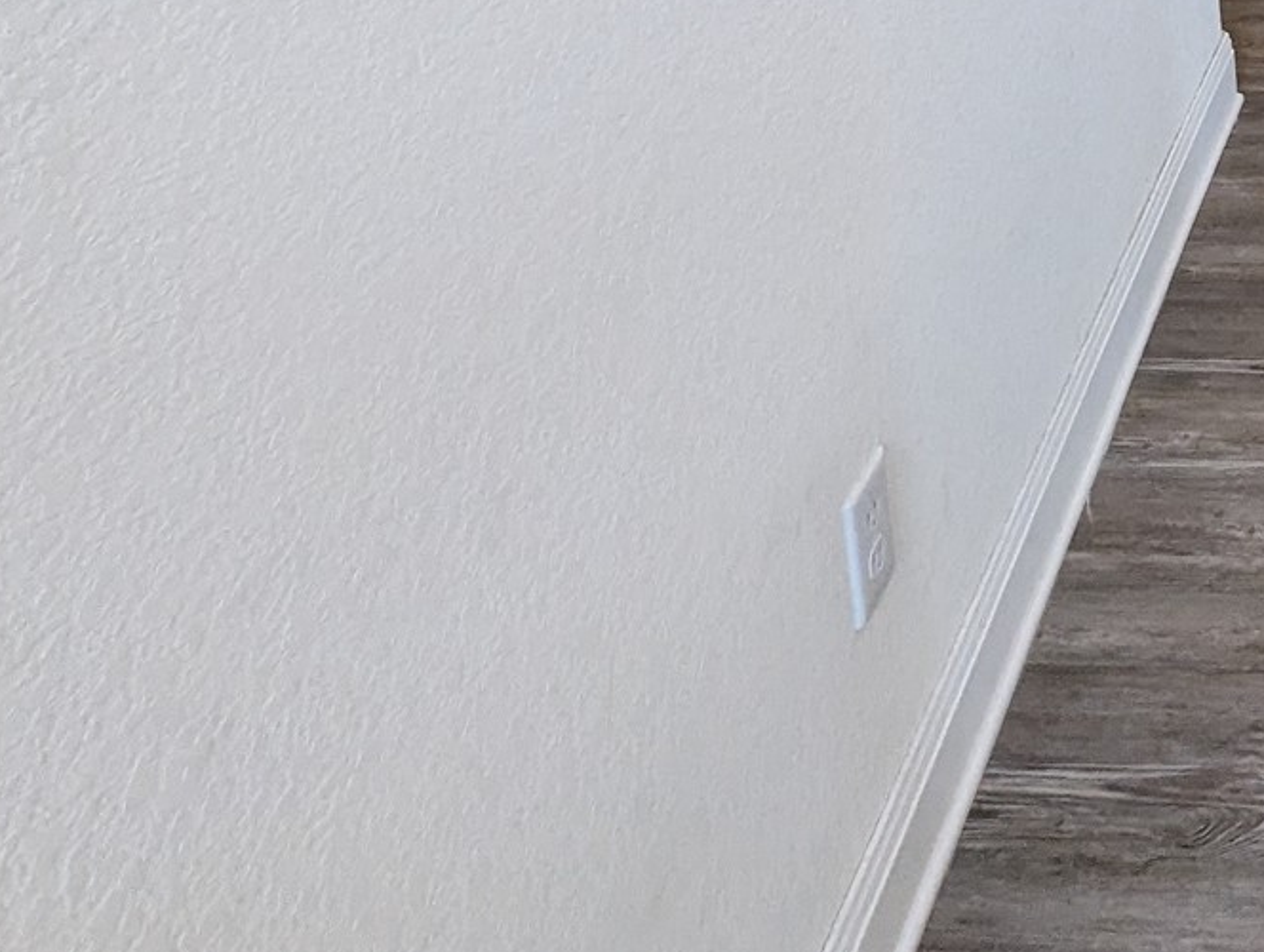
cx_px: 1432
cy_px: -480
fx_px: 1463
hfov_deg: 37.8
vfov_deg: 26.2
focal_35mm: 40
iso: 123
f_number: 2.2
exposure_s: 1/120
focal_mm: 1.95
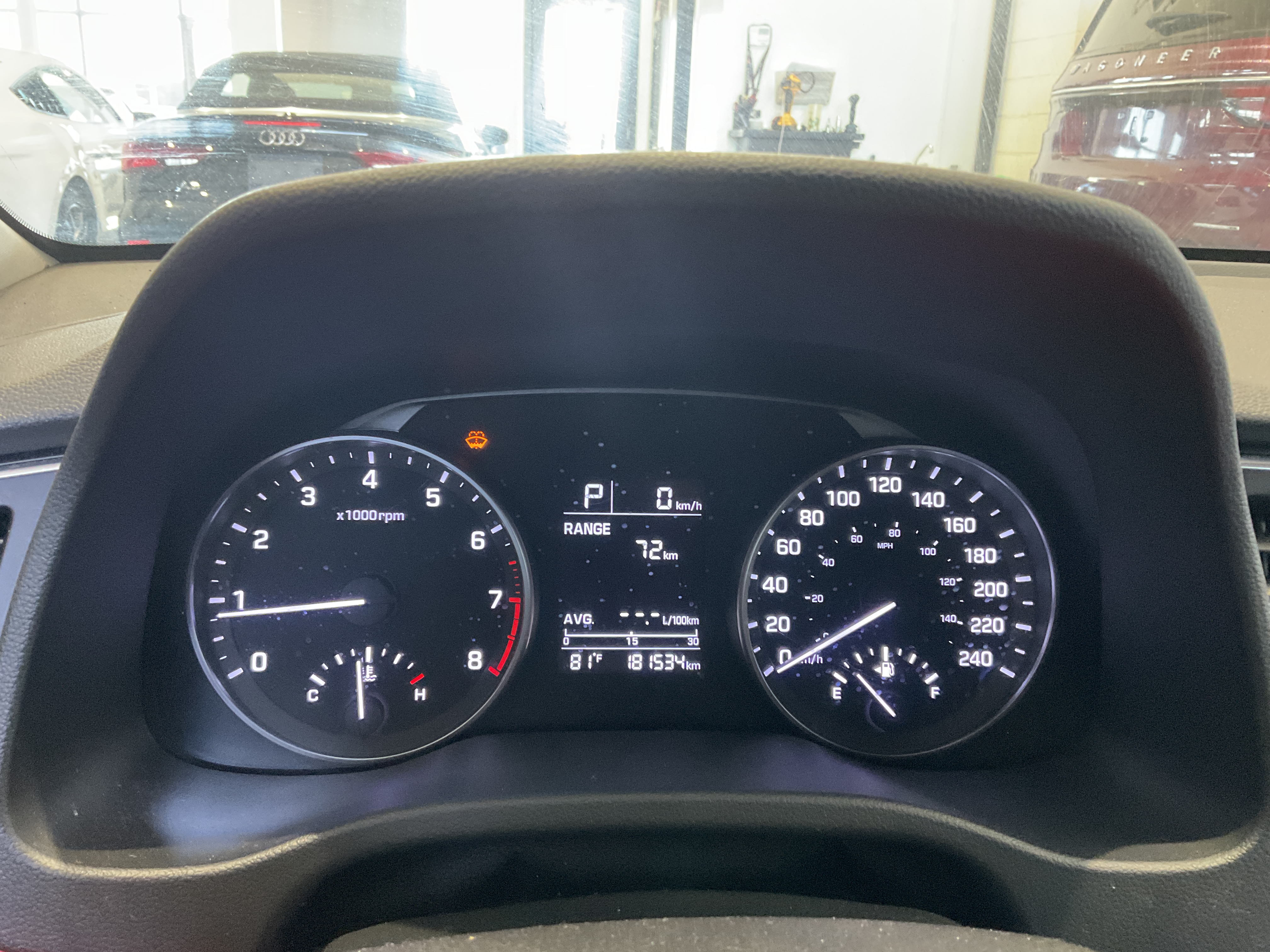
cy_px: 476
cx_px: 635
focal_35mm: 29
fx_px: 1064
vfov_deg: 48.2
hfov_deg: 61.7
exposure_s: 1/40
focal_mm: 3
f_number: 1.8
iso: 320
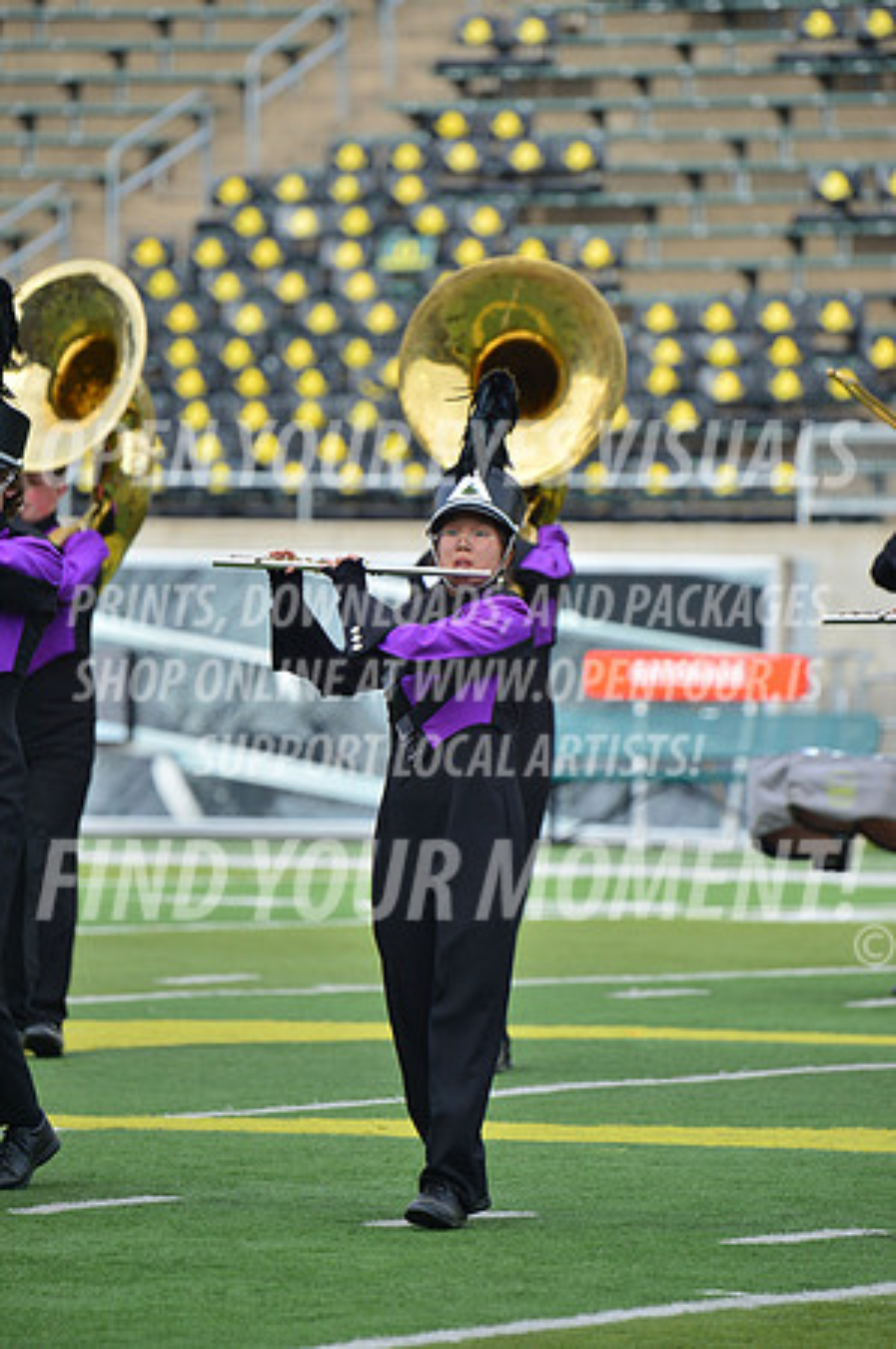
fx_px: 11599
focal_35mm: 310
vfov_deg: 6.7
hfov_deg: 4.4
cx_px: 448
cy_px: 674
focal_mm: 310
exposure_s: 1/1000
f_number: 5.6
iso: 200
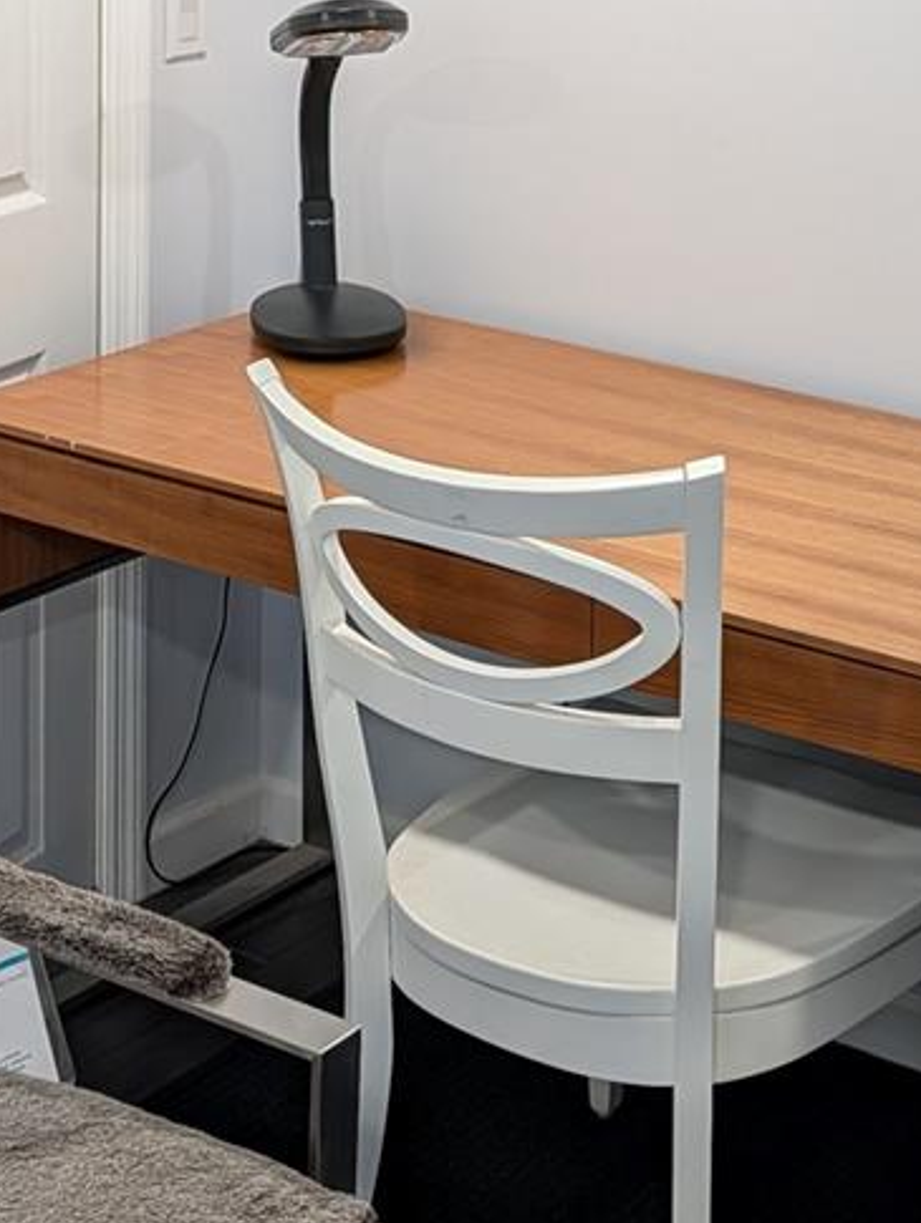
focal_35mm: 76
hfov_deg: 19.3
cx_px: 678
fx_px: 2690
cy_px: -108
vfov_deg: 24.0
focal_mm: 6.9
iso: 31
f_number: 1.68
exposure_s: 1/120
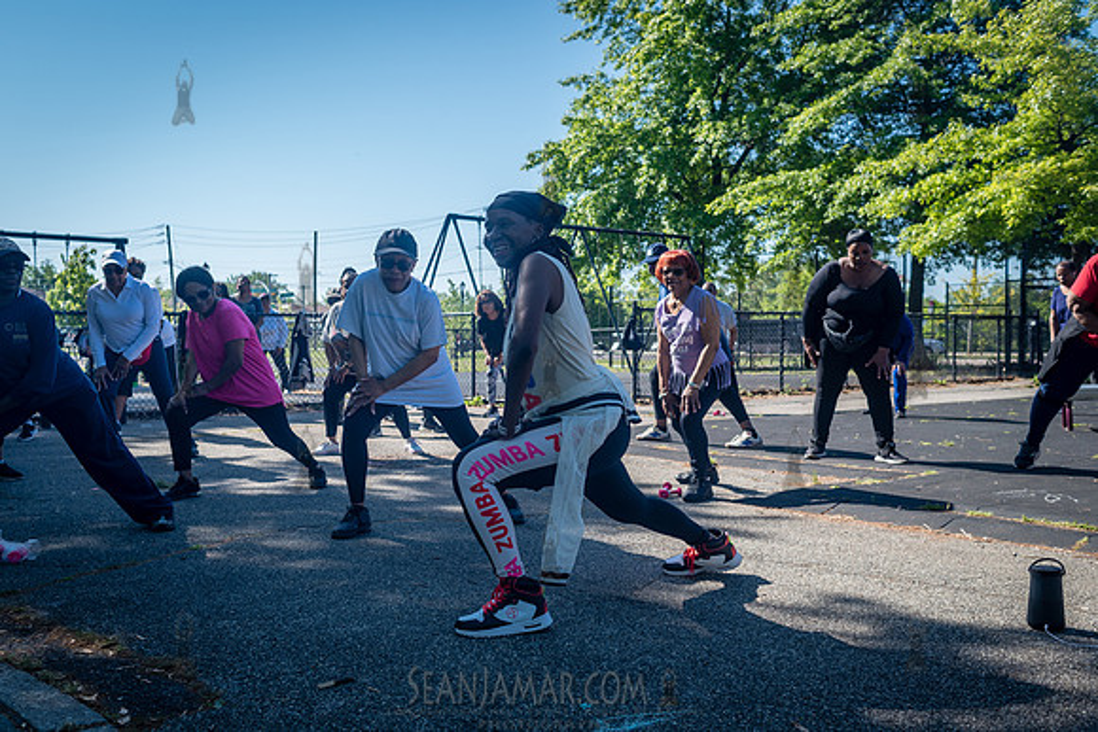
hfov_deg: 51.9
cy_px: 366
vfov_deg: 36.0
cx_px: 549
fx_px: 1127
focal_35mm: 37
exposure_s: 1/1000
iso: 200
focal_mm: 35
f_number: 4.5
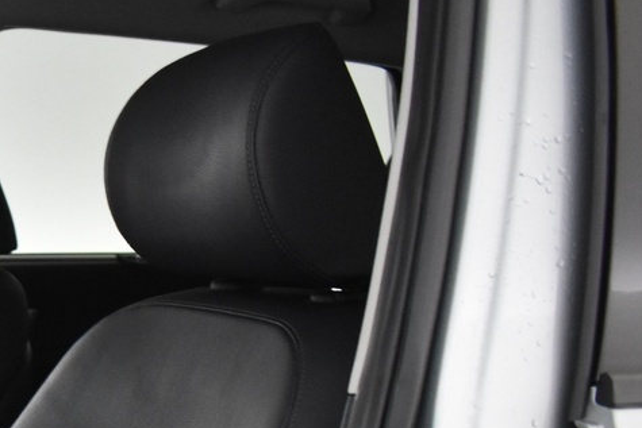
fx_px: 1641
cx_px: -408
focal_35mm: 92
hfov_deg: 18.6
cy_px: 635
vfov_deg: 14.0
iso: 1800
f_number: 3.5
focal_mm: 18
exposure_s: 1/30
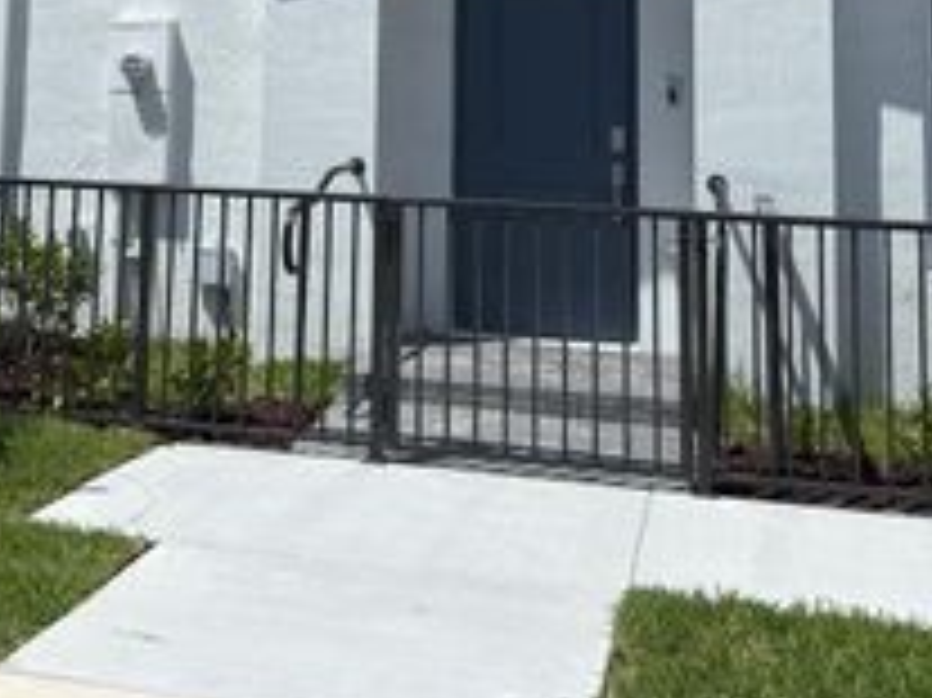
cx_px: 261
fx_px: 1561
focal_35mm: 58
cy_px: -79
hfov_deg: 32.8
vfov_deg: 23.6
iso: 100
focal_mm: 6.76
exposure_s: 1/14085
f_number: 1.78
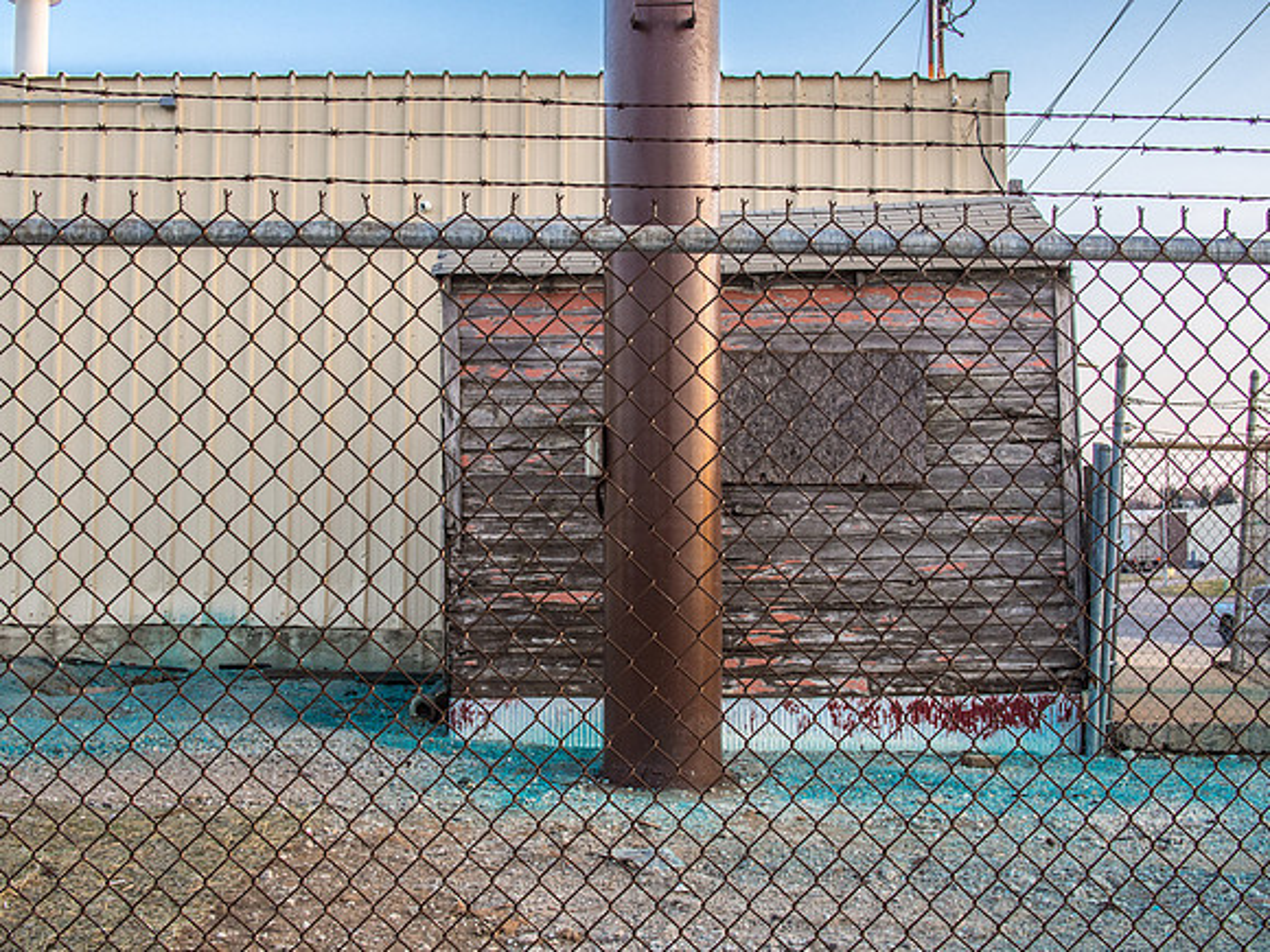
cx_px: 635
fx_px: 1895
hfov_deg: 37.0
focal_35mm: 52
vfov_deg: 28.2
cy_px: 476
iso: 640
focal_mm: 25
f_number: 8
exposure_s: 1/60
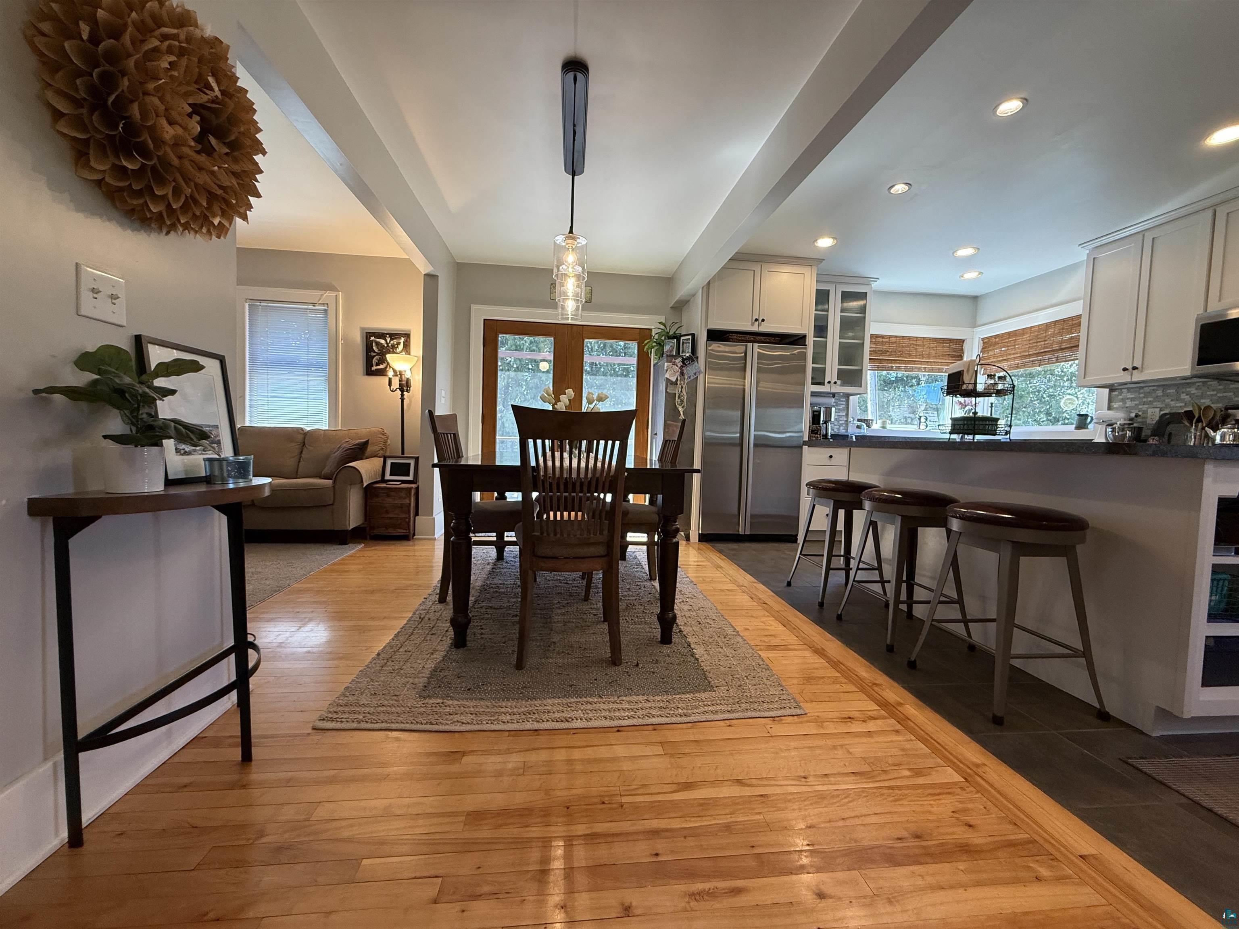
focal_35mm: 14
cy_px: 464
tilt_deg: -3.4
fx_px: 501
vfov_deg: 85.7
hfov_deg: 102.1
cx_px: 620
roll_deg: -1.9
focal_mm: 2.22
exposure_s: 1/120
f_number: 2.2
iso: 250
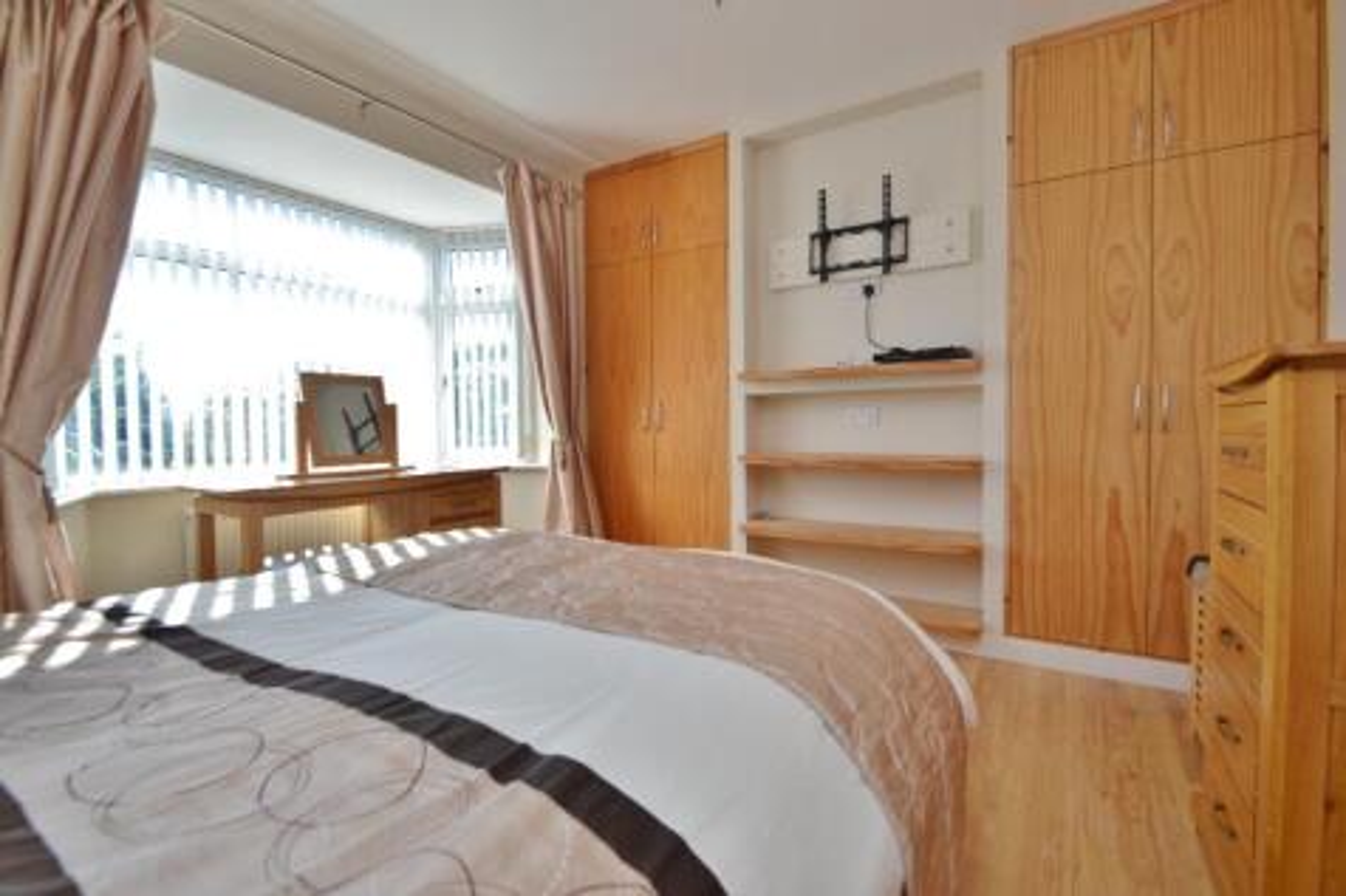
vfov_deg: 77.3
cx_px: 673
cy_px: 448
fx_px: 561
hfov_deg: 100.4
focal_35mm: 15
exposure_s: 1/100
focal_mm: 10
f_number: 5
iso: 100
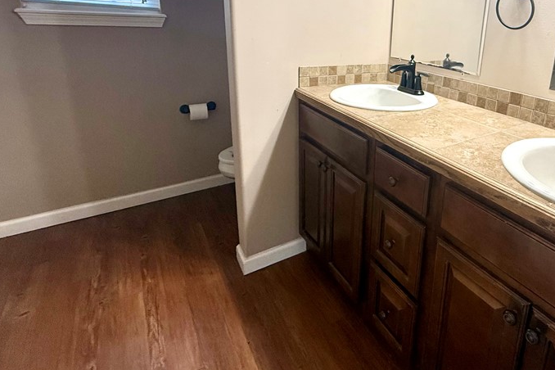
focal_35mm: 22
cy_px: 102
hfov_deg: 75.0
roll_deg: -4.1
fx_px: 339
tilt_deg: -13.9
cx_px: 389
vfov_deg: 55.1
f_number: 2.2
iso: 250
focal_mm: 2.22
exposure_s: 1/120
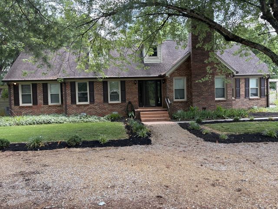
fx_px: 209
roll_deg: +2.3
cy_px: 104
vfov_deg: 53.1
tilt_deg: -3.2
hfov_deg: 67.3
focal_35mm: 26
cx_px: 139
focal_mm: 5.96
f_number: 1.6
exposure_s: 1/286
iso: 64
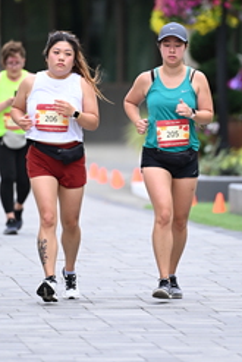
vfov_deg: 4.6
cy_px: 129
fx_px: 4491
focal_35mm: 446
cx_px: 133
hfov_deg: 3.1
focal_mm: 200
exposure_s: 1/1600
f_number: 2.8
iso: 640
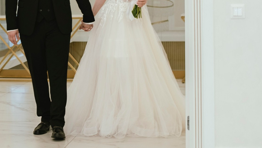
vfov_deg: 10.2
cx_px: 4
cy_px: 12
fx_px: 820
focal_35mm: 118
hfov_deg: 17.8
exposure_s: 1/180
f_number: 2.2
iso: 160
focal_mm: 23
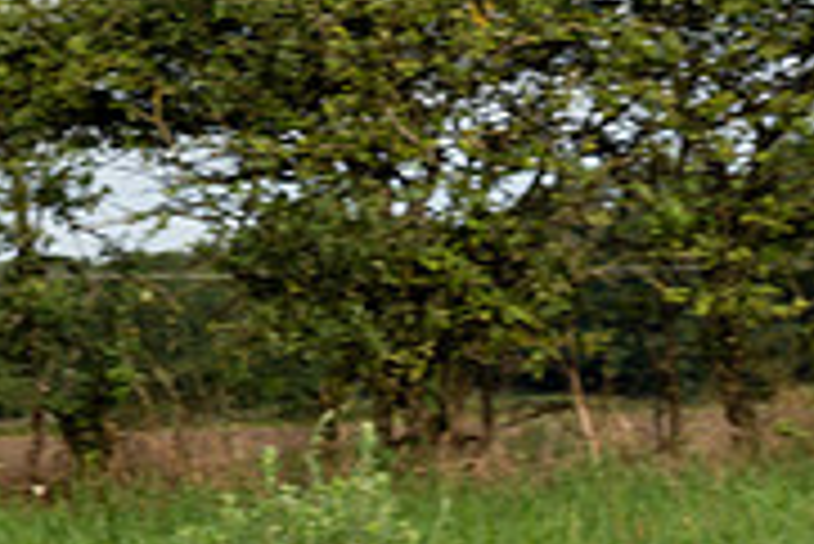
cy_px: 191
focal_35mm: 190
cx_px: -444
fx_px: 4299
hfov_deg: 10.4
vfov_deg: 7.2
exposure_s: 1/640
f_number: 5
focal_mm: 49
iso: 125
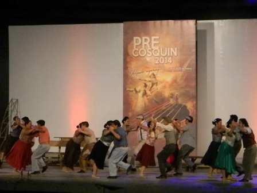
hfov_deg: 13.3
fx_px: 1099
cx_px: 128
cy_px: 96
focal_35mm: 148
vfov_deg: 10.0
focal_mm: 26.8
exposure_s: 1/148
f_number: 5
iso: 3200
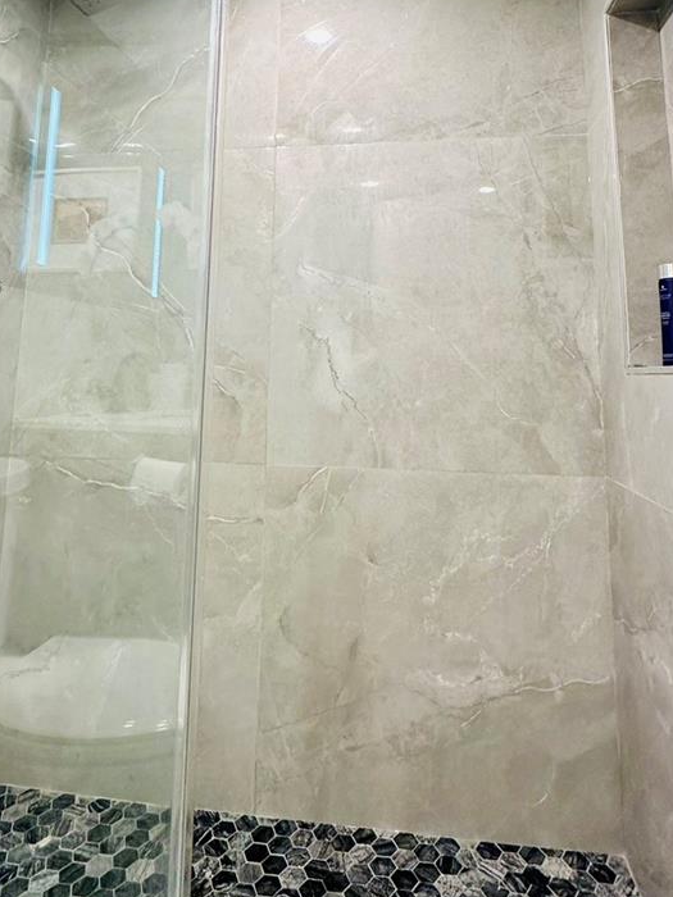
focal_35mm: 24
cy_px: 287
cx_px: 340
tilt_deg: +9.3
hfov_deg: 56.8
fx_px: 622
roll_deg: -1.3
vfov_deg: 69.2
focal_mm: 2.22
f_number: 2.2
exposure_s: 1/120
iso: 200
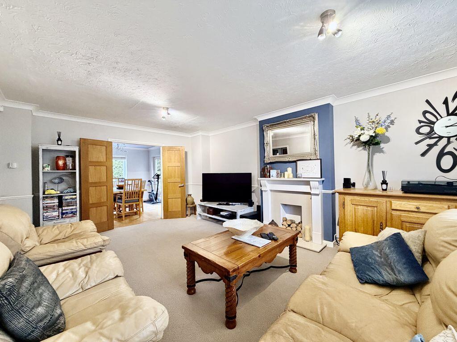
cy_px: 171
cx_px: 228
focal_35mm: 14
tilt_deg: +0.6
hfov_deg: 102.1
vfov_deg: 85.7
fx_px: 185
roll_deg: +1.6
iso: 250
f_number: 2.2
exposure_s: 1/50
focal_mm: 2.22
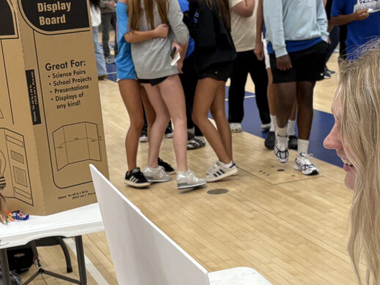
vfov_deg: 18.3
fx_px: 878
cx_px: 217
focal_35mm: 80
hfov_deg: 24.4
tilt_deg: -14.5
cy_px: 213
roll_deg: +4.8
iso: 100
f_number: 1.6
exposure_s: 1/120
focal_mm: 5.96
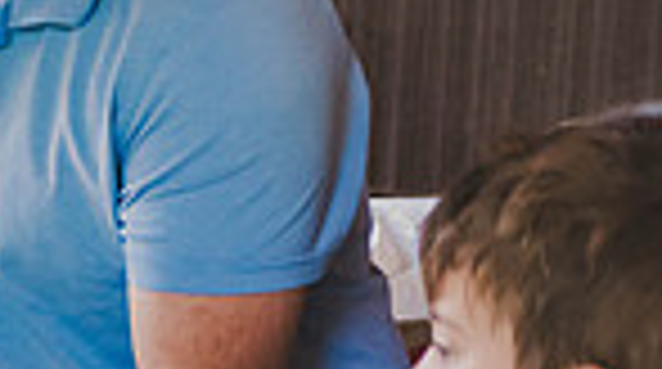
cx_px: -594
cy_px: 466
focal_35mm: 228
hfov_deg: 9.0
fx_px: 3994
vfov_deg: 5.3
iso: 1250
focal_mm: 55
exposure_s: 1/640
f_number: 2.8
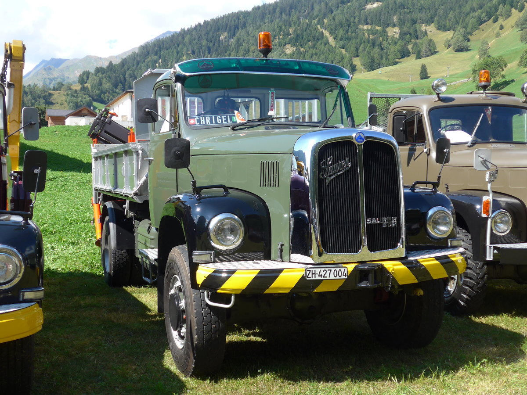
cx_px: 264
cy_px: 198
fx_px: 670
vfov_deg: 32.9
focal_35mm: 44
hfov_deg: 42.9
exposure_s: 1/640
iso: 80
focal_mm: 9
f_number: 2.8
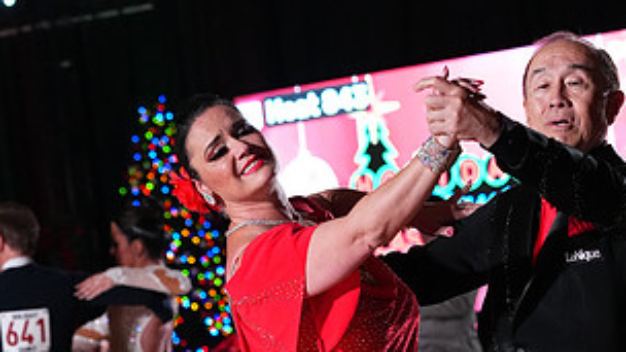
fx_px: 3087
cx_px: 359
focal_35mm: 186
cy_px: 461
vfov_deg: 6.5
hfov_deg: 11.6
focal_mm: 93
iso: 6400
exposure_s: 1/400
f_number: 5
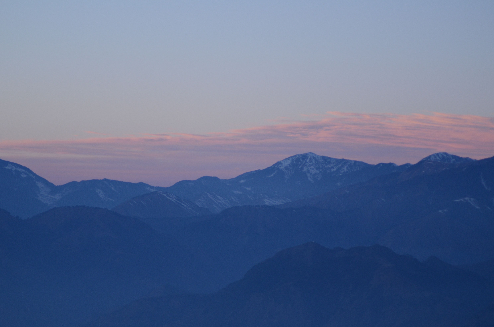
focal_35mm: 195
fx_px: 2670
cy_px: 164
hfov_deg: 10.6
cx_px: 247
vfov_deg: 7.0
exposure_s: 1/250
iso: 400
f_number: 4.2
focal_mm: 130
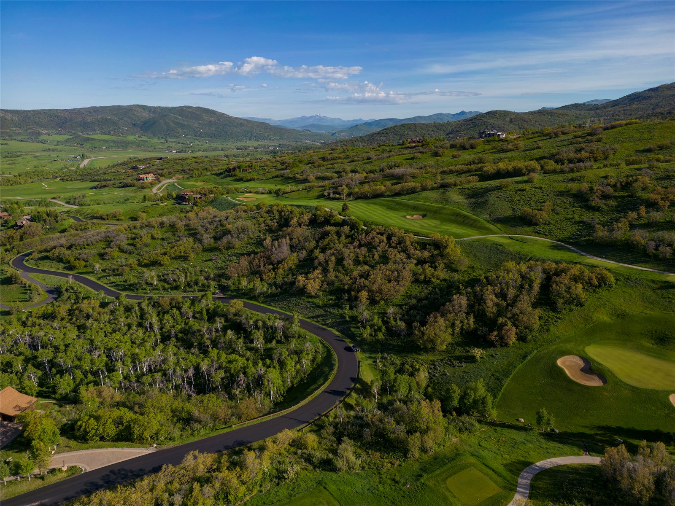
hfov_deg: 71.6
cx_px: 338
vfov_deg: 56.8
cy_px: 253
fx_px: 468
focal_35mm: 24
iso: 130
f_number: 1.7
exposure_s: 1/1600
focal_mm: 6.72
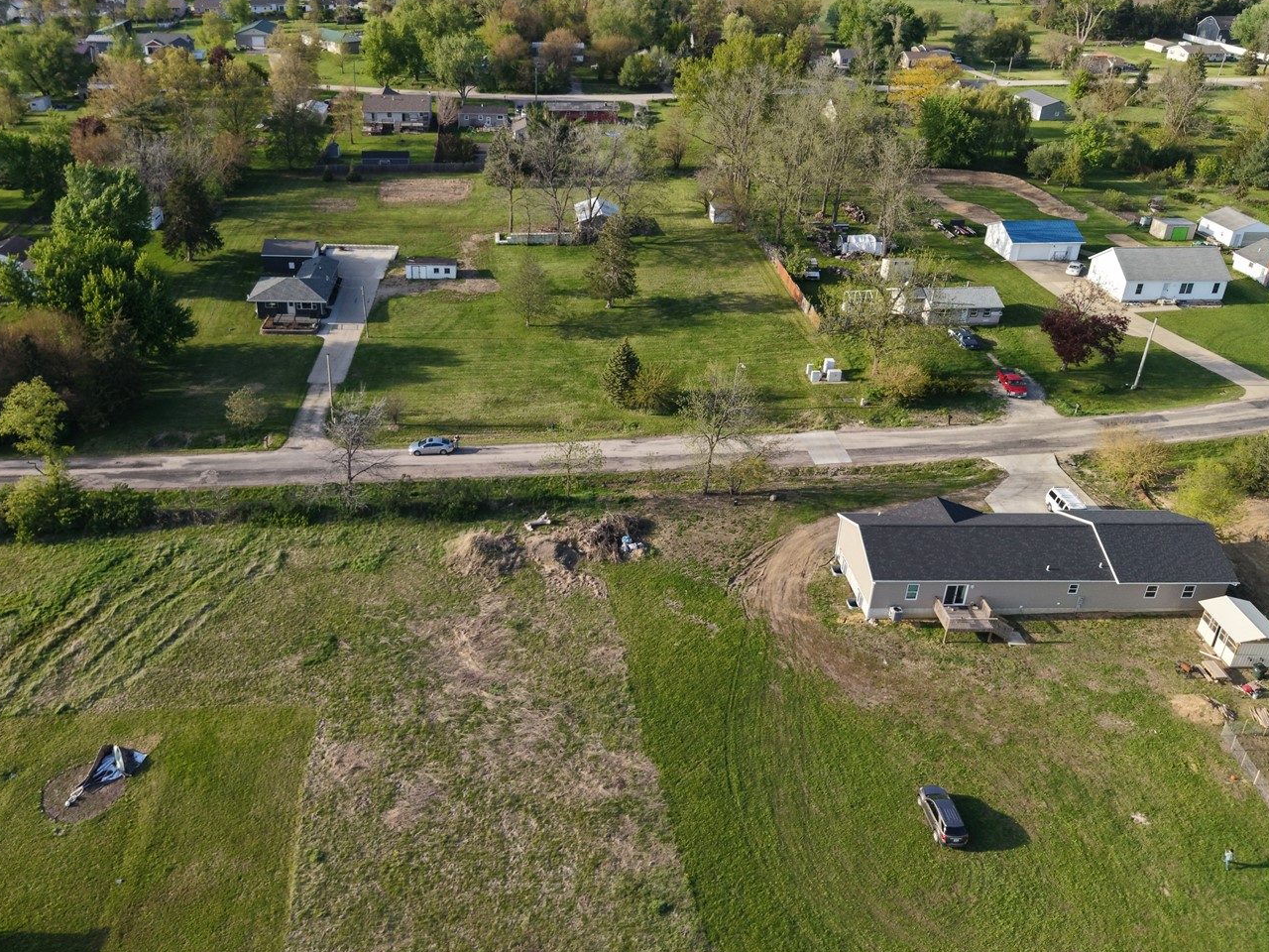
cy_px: 383
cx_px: 527
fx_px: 1100
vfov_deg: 46.5
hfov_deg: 59.6
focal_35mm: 30
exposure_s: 1/320
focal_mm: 8.67
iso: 200
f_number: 1.8
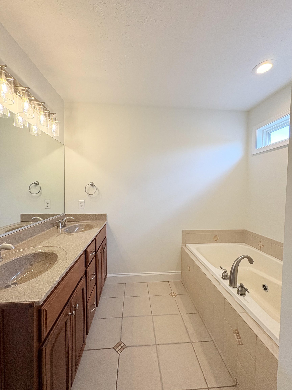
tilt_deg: +0.3
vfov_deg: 102.1
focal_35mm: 14
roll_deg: +0.0
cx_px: 146
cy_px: 195
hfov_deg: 85.7
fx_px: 157
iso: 100
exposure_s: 1/120
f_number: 2.2
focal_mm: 2.22
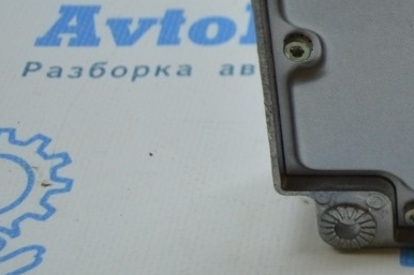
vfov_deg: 11.1
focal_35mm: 123
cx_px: 521
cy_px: 45
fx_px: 1418
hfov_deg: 15.9
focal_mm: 31
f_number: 4.2
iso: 400
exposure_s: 1/100
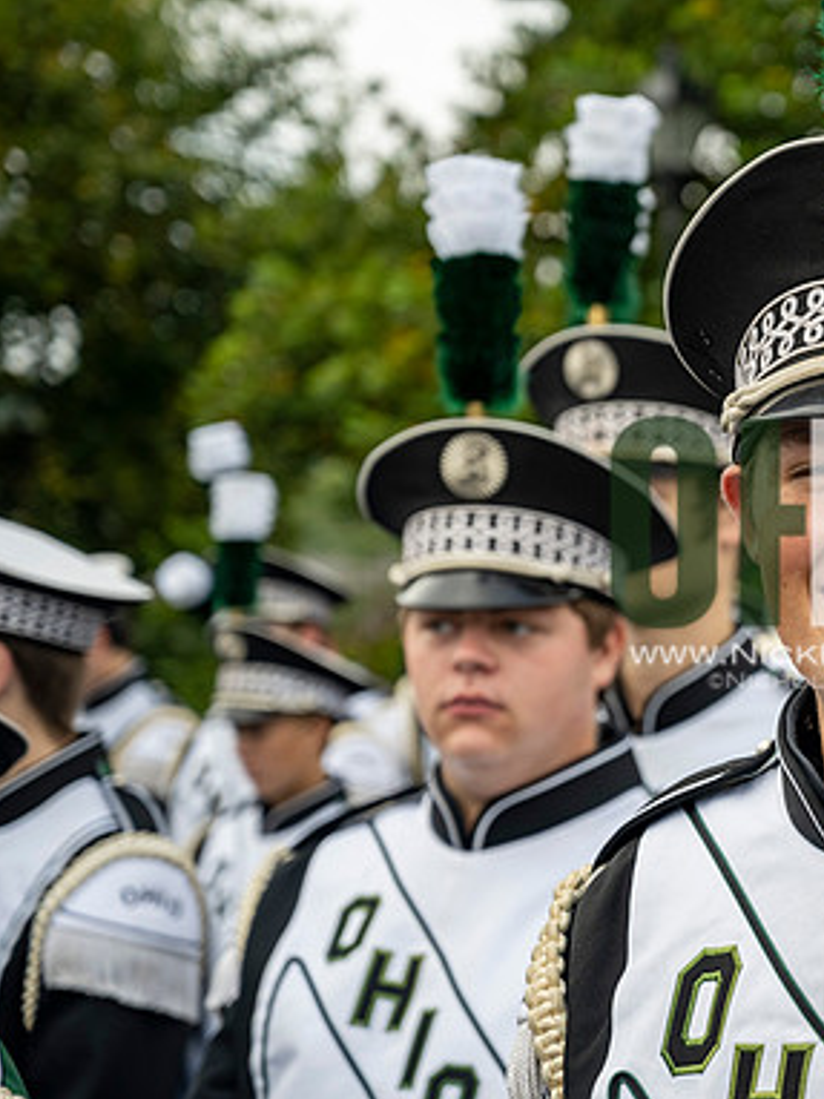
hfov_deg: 14.7
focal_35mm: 99
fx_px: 3144
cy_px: 552
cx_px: 827
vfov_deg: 19.8
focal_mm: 68
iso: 400
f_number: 4
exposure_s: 1/800
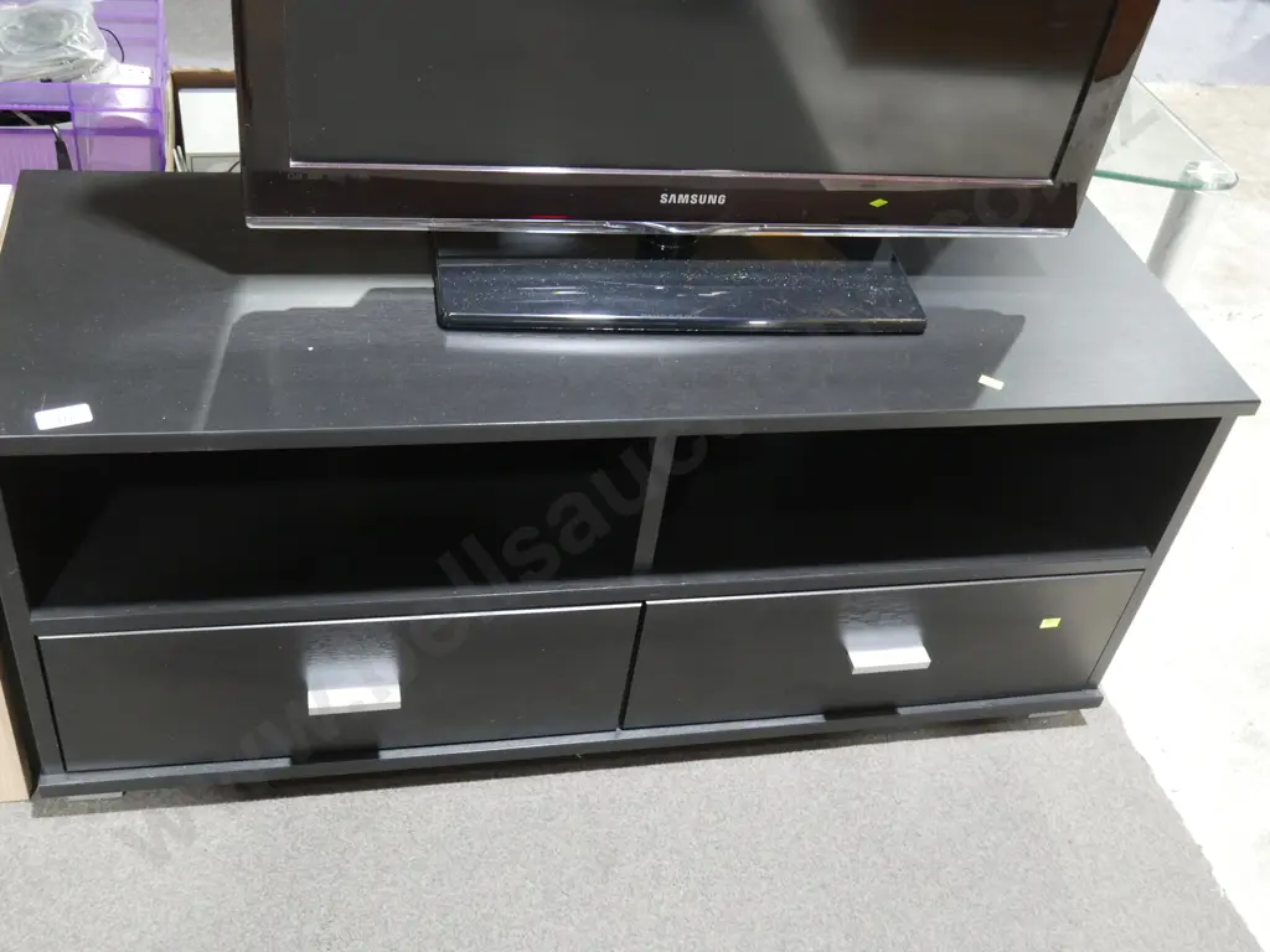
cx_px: 635
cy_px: 476
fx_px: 1468
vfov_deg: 36.0
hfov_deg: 46.8
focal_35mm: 40
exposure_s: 1/60
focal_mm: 20
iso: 2500
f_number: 4.4
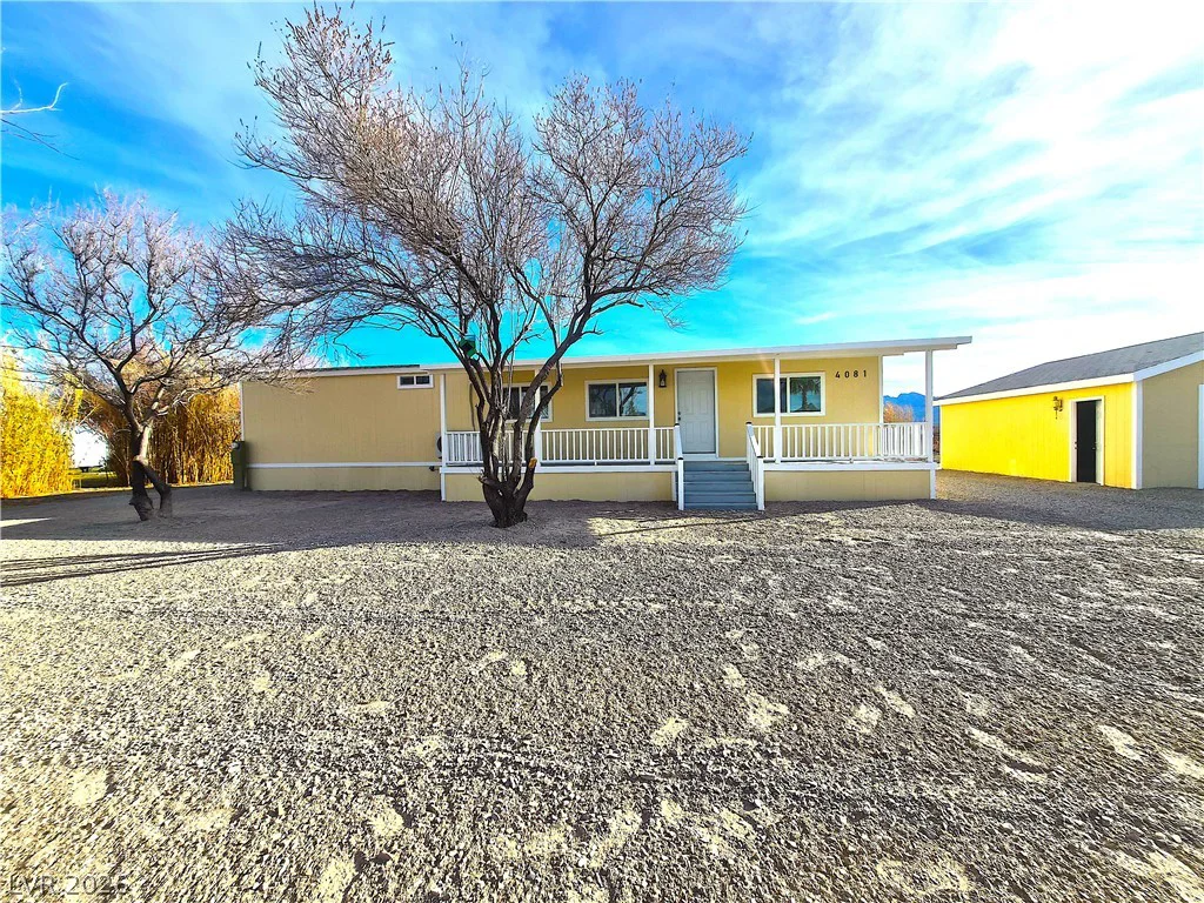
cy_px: 452
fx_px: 452
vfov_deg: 89.9
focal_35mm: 13
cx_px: 602
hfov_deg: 106.2
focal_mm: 1.7
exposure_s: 1/1836
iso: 25
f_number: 2.2
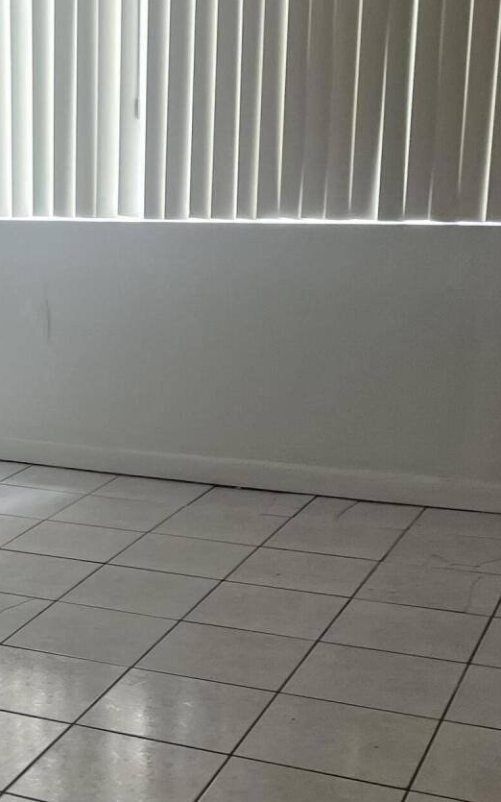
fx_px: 1442
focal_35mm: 66
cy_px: 466
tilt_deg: -10.7
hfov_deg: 19.0
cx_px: -46
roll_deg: +2.2
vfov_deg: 31.0
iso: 100
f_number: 1.5
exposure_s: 1/120
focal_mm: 5.7
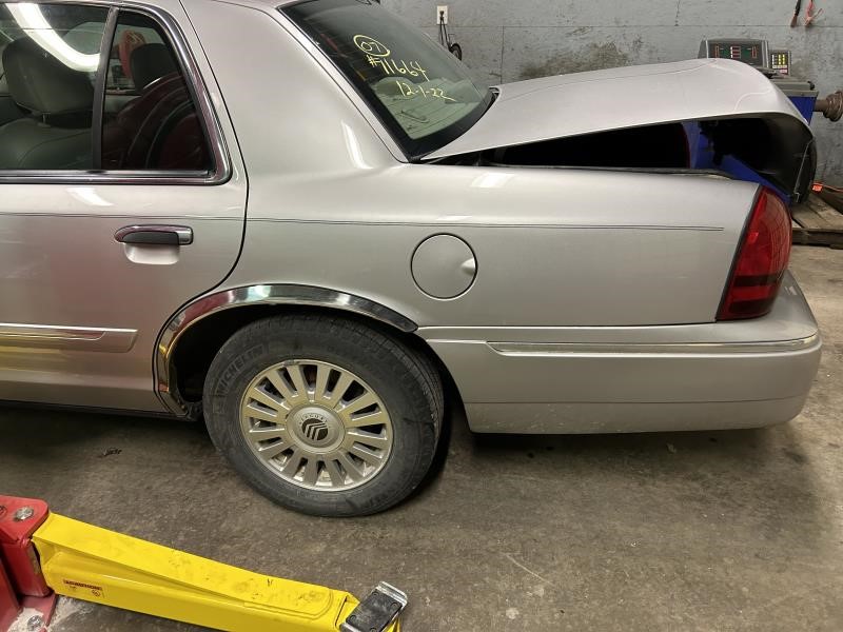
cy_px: 316
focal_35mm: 26
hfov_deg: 67.3
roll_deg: +0.4
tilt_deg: -25.6
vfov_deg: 53.1
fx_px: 633
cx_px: 422
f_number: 1.5
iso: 250
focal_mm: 5.7
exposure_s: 1/60
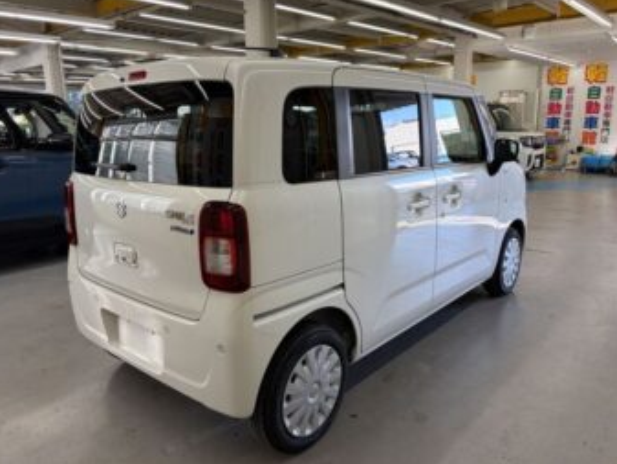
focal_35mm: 27
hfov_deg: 65.3
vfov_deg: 51.4
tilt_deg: -11.2
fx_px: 481
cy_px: 228
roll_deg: +2.1
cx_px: 300
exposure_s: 1/100
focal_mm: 5.96
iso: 50
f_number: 1.6
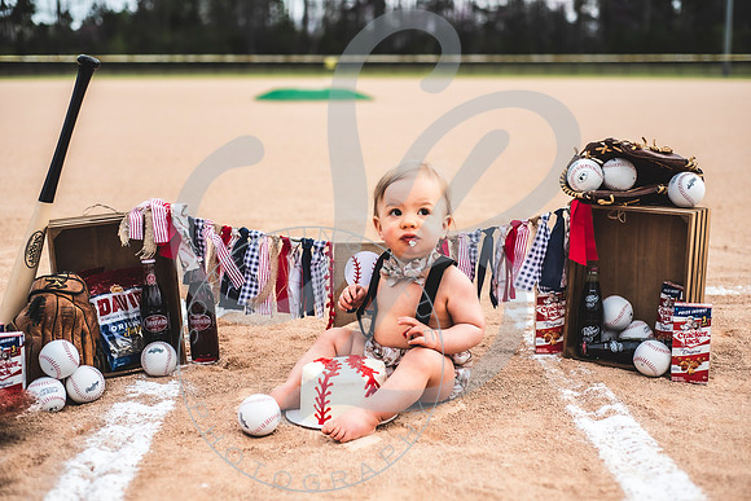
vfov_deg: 27.0
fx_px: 1043
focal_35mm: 50
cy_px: 250
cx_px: 376
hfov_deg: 39.6
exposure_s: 1/400
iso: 100
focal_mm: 50
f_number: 2.8
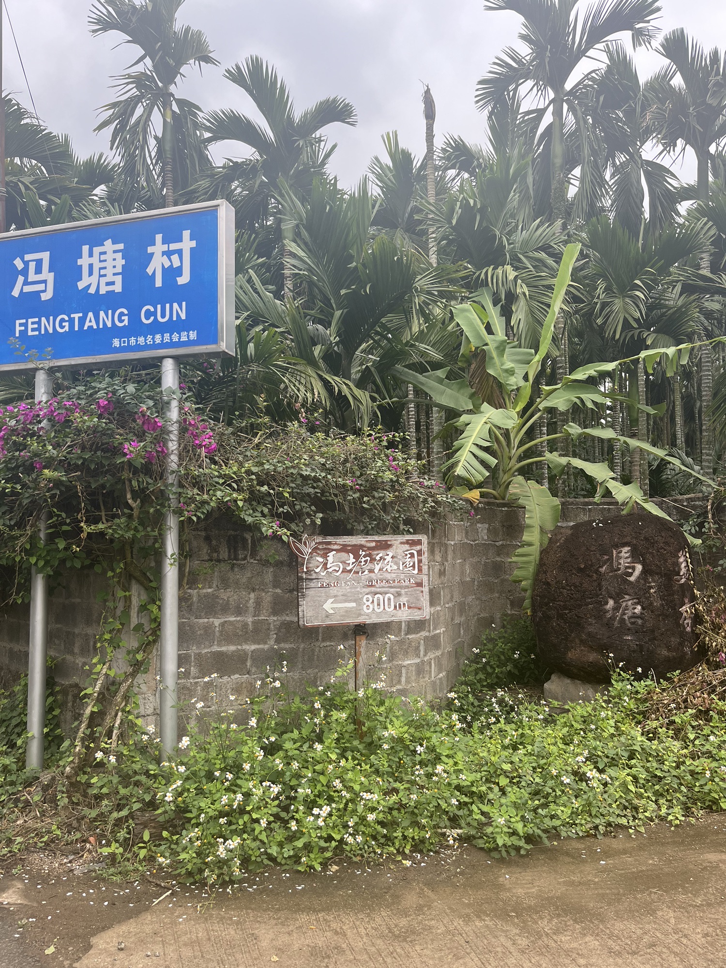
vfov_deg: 67.3
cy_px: 484
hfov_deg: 53.1
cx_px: 363
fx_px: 727
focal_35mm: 26
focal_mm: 5.1
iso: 50
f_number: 1.6
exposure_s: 1/727
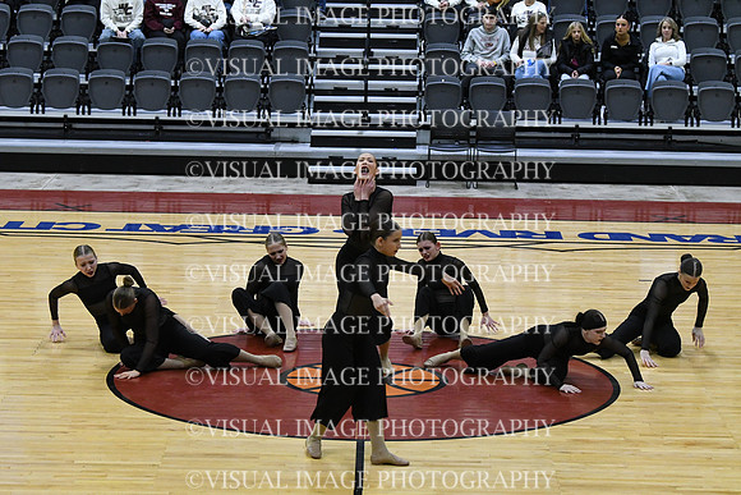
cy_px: 248
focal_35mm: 120
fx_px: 2470
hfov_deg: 17.1
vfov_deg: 11.4
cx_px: 370
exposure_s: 1/500
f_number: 4
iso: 5000
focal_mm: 80
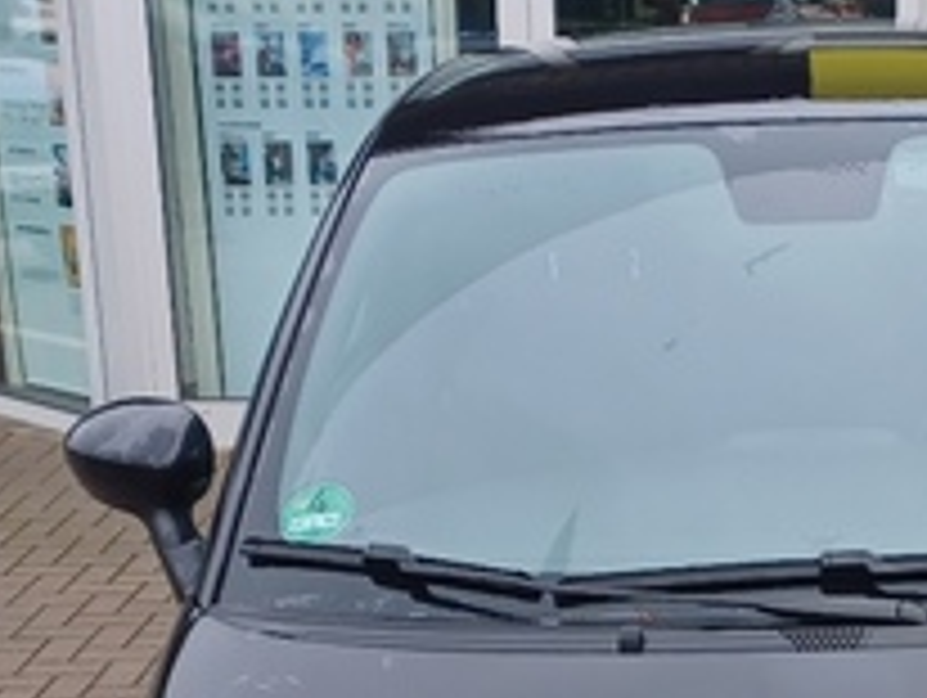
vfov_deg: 14.9
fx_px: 2601
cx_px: 742
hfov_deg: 20.0
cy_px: 752
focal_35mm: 97
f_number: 1.8
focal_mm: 4.6
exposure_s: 1/50
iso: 32
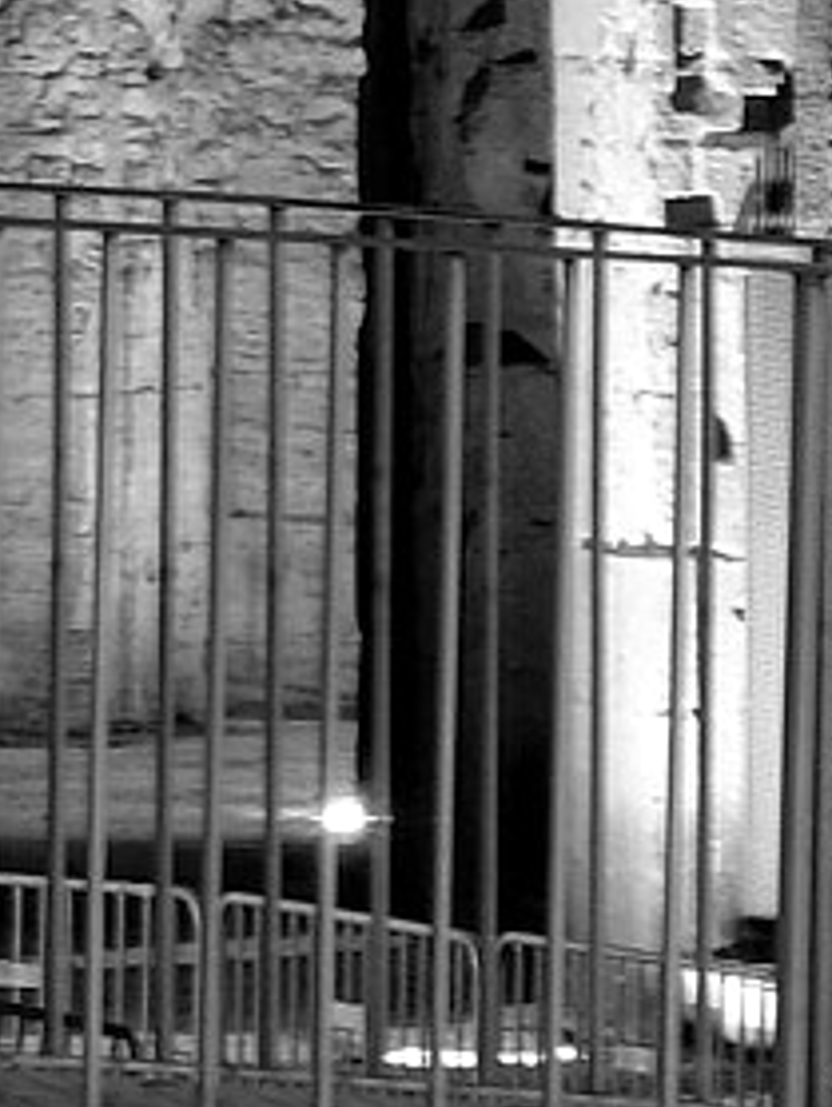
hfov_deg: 3.2
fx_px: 14687
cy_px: -406
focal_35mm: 459
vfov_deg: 4.3
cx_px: -139
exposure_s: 13
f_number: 10
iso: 200
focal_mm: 55
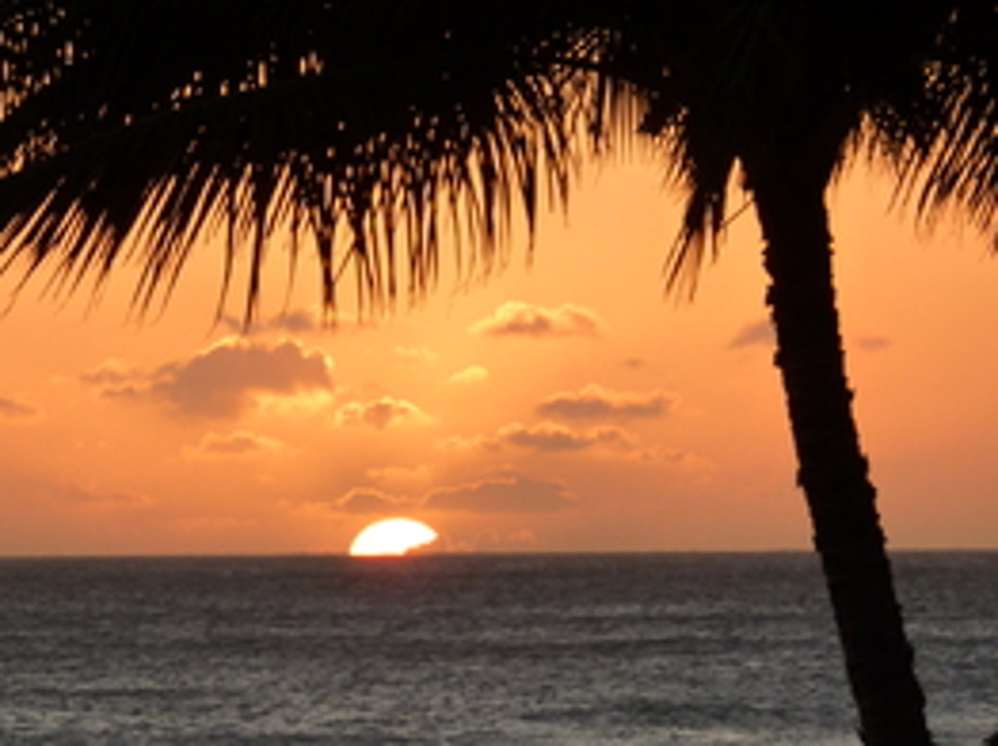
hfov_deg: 5.4
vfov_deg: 4.0
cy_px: 560
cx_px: 411
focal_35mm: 370
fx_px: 10658
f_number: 4.7
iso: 125
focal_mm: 39.7
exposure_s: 1/200
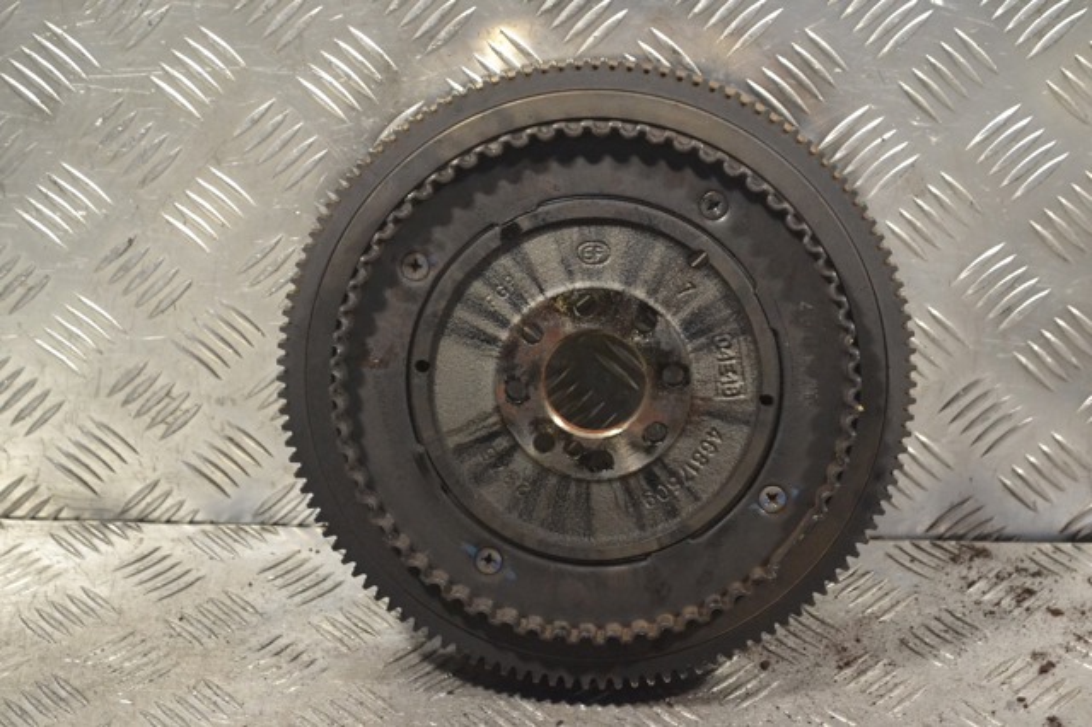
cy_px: 364
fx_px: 2274
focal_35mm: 75
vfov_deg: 18.2
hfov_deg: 27.0
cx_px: 546
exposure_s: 1/250
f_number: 8
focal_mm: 50
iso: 3200
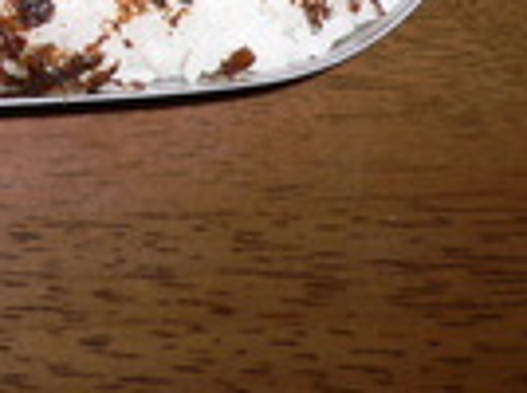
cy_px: -202
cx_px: -244
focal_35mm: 110
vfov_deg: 12.7
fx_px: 1672
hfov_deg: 16.5
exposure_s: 1/60
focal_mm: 5.8
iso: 64
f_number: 2.8
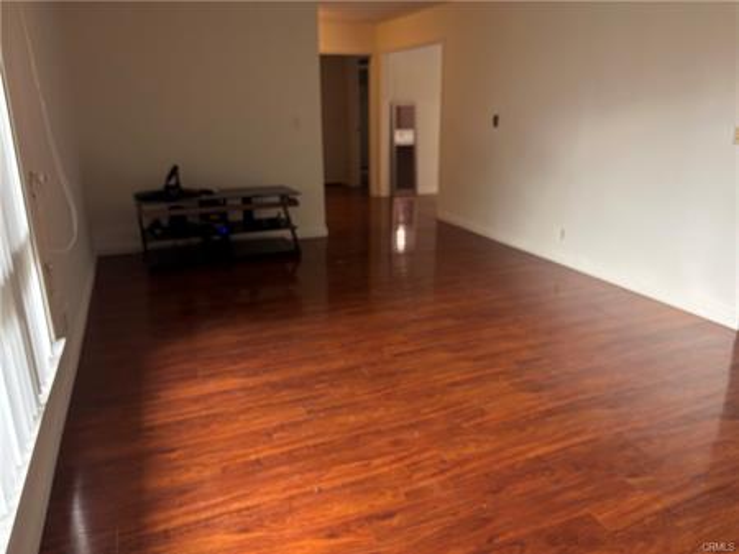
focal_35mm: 26
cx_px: 370
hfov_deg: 67.3
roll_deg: -0.3
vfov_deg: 53.0
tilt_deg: -18.5
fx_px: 555
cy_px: 277
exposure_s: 1/120
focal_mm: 5.96
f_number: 1.6
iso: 80
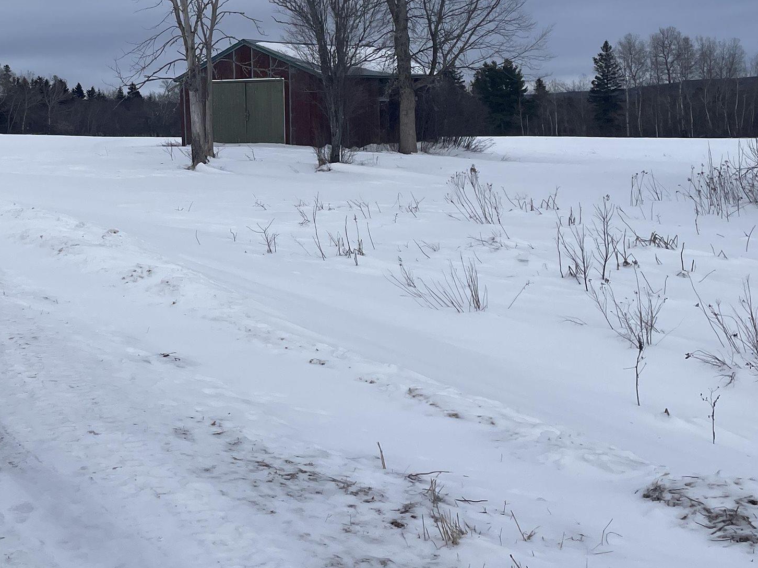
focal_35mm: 55
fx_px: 1204
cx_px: 122
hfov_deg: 33.6
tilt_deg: +1.0
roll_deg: +2.7
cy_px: 82
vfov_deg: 25.9
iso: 32
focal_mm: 4.2
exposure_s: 1/3205
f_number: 1.6
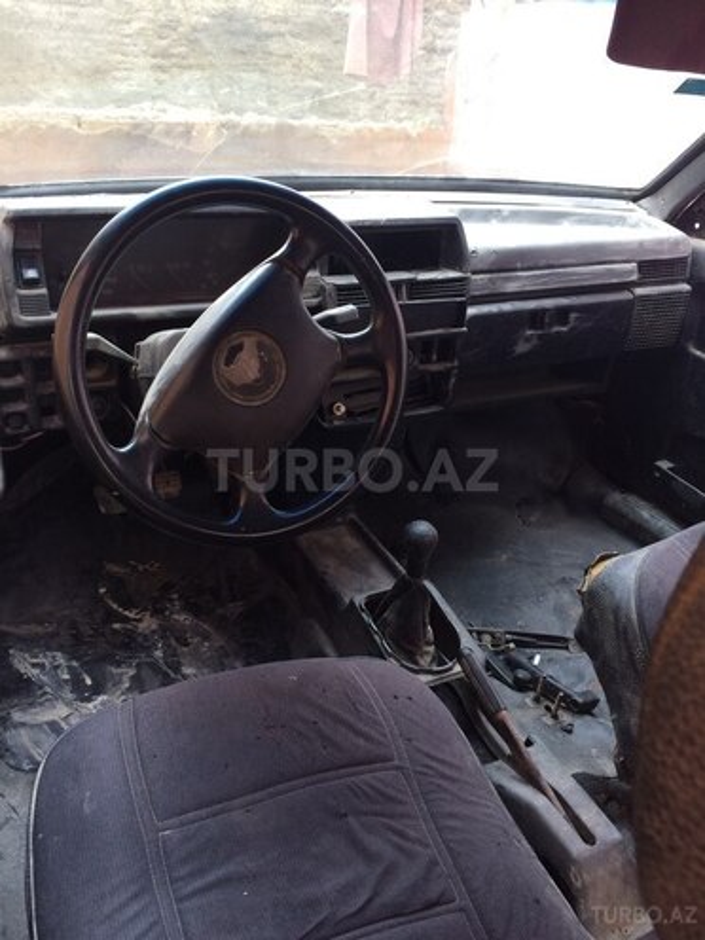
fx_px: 787
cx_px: 352
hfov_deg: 48.2
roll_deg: -2.2
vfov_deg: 61.7
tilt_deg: -23.9
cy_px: 470
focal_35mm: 29
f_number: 2.2
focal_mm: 4.15
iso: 40
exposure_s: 1/33
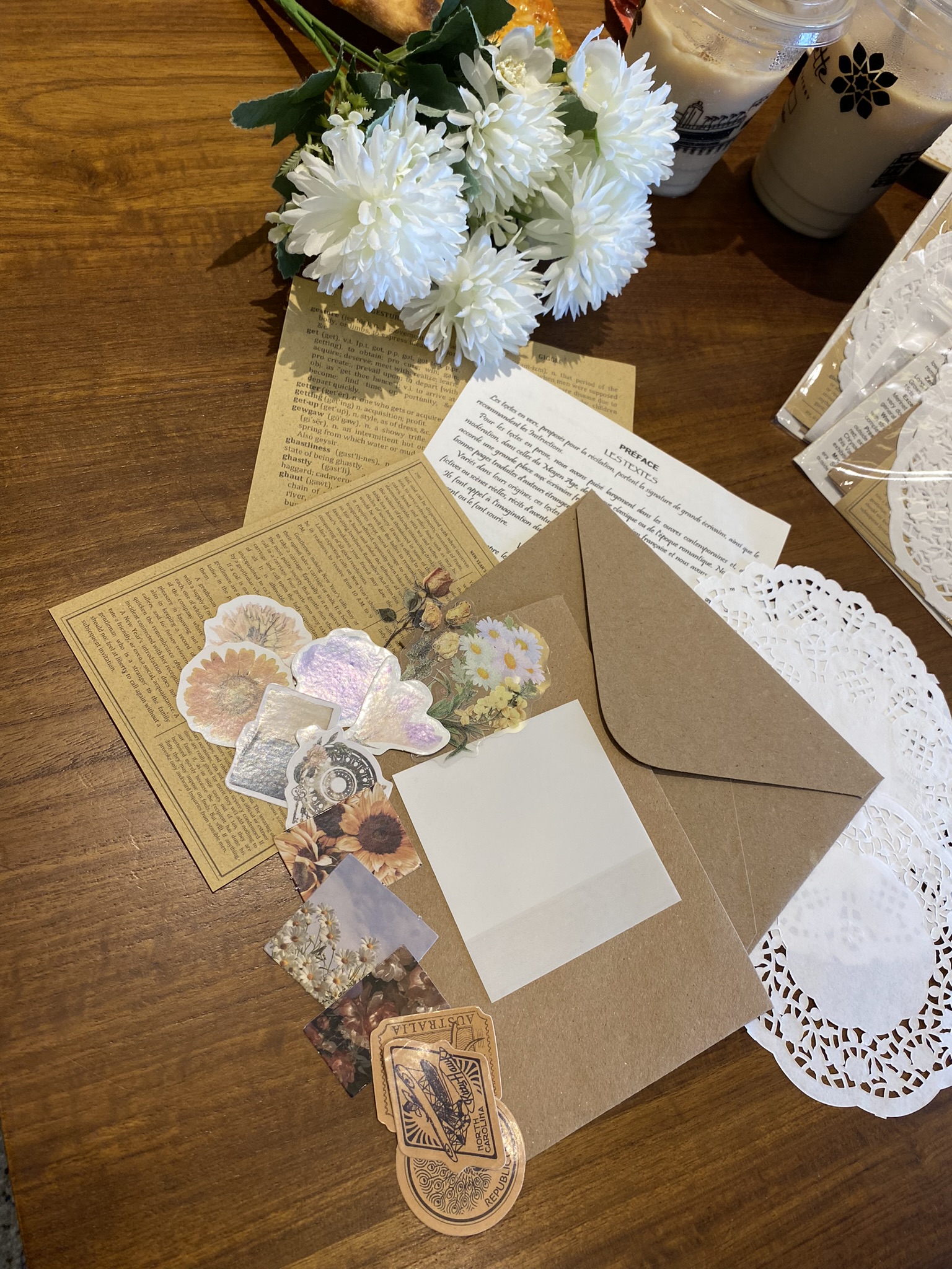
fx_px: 953
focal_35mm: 26
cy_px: 634
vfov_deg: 67.3
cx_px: 476
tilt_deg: -61.3
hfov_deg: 53.1
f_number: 1.8
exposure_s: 1/100
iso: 80
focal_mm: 4.25
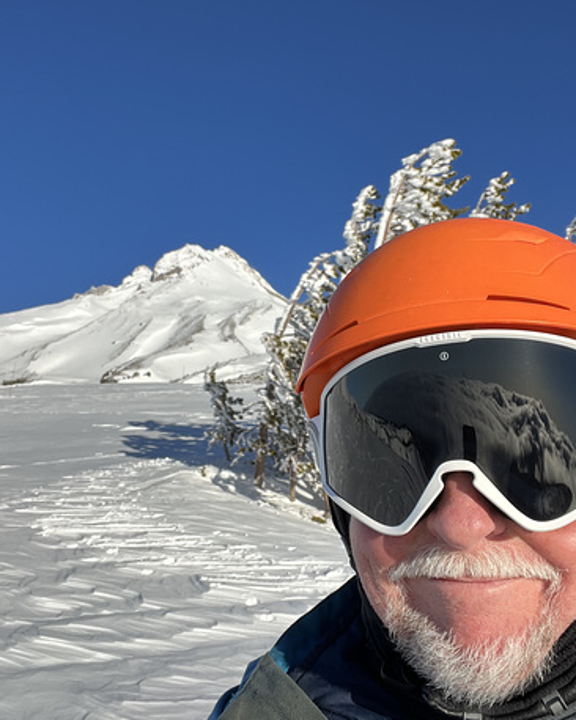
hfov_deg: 45.8
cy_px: 377
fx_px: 682
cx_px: 294
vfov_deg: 55.7
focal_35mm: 32
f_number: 2.2
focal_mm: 2.71
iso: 32
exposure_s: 1/1058
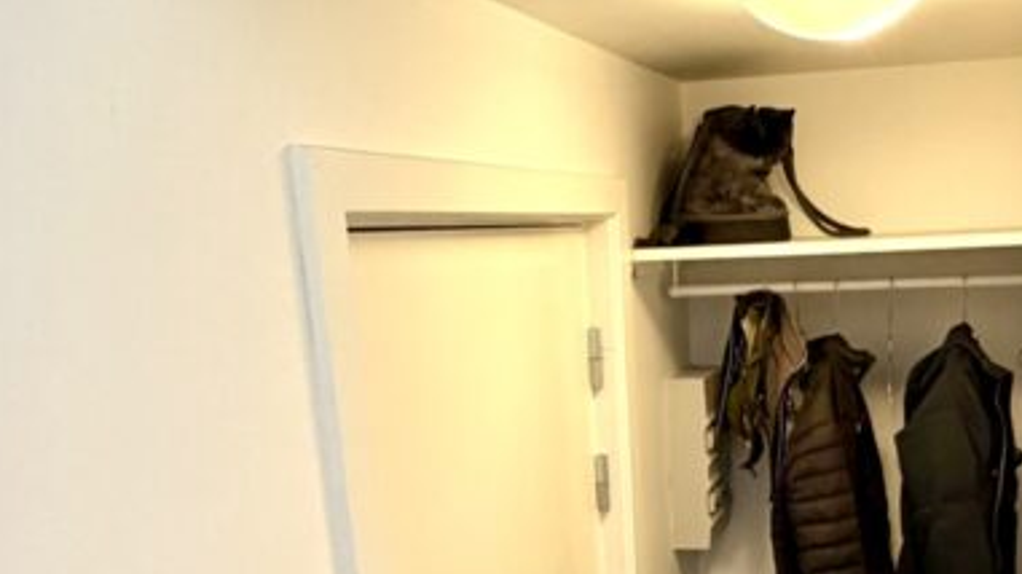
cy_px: 555
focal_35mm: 41
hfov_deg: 48.7
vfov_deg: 27.5
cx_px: 668
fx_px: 1111
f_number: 2.2
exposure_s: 1/50
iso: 400
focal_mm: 2.22
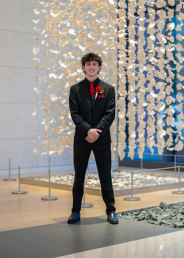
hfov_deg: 18.8
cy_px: 132
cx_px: 93
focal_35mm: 76
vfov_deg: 26.2
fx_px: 555
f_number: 1.2
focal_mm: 50
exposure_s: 1/640
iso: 1000
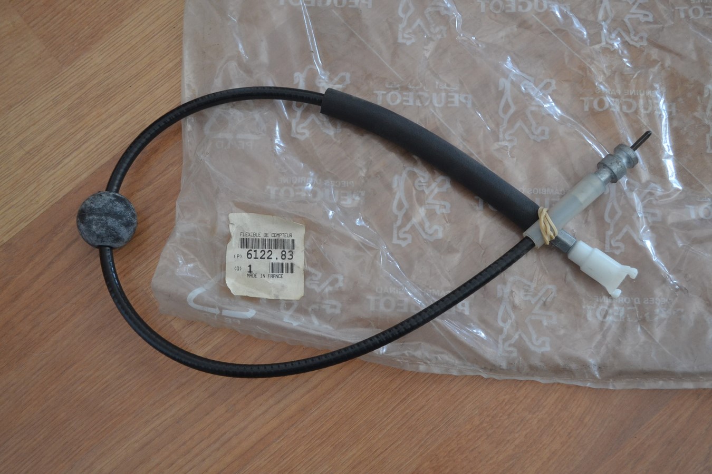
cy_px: 237
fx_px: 860
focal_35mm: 44
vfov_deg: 30.8
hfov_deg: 45.0
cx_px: 356
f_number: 4.5
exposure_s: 1/60
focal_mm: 29
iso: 900
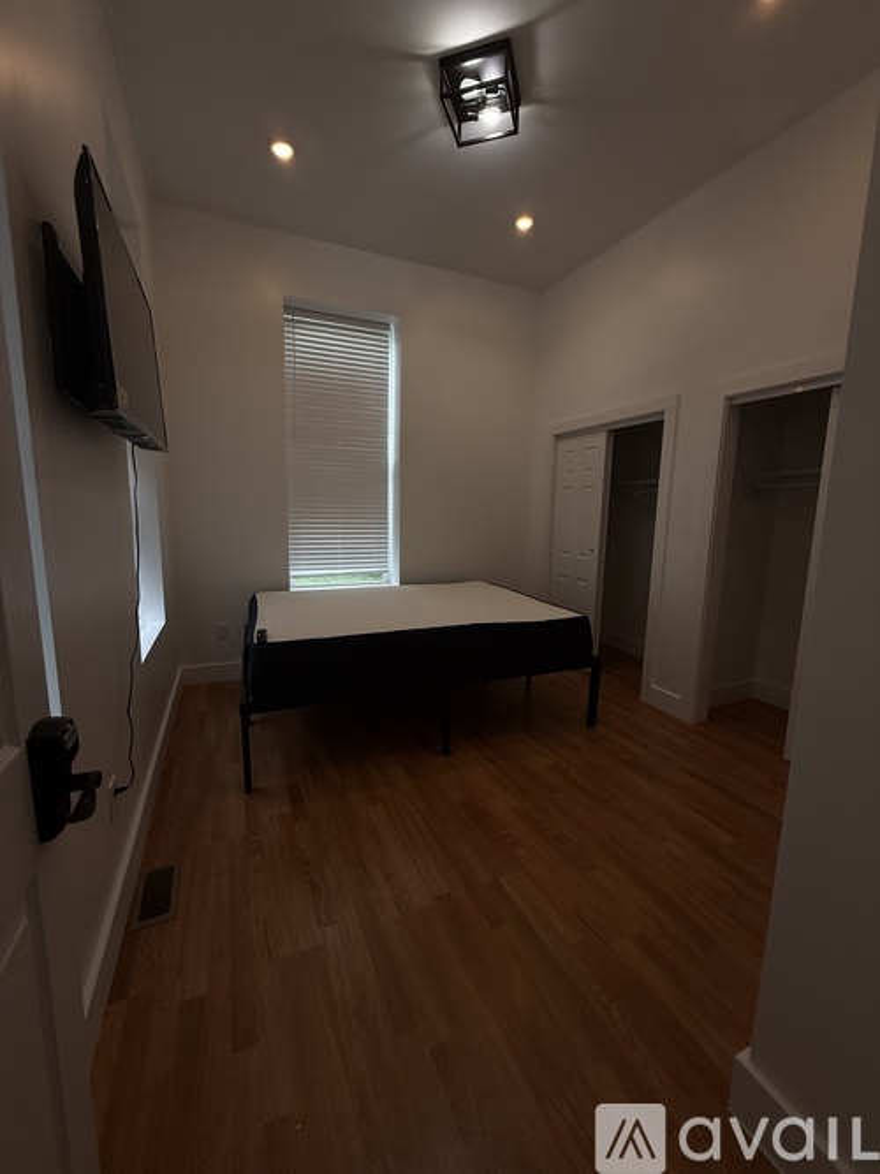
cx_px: 440
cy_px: 587
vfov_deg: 102.1
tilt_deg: -6.9
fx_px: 475
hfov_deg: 85.7
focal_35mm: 14
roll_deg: -1.1
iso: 50
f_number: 2.2
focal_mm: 2.22
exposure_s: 1/120
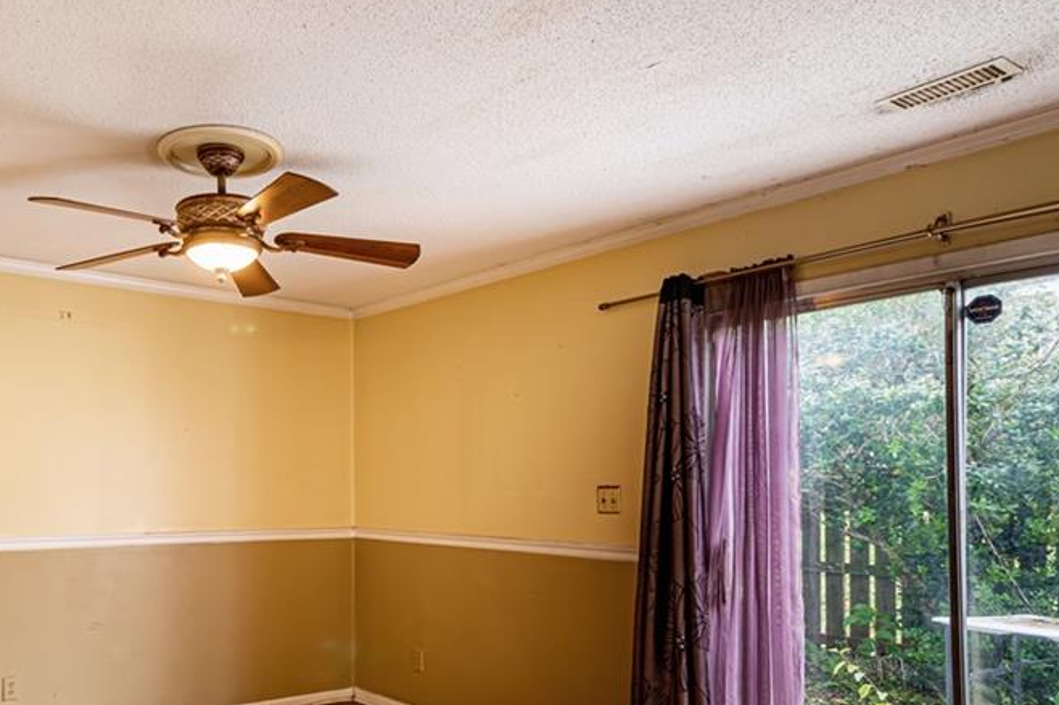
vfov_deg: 45.8
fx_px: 823
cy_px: 454
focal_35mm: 28
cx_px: 298
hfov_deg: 62.6
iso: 200
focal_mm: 12
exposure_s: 1/8
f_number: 5
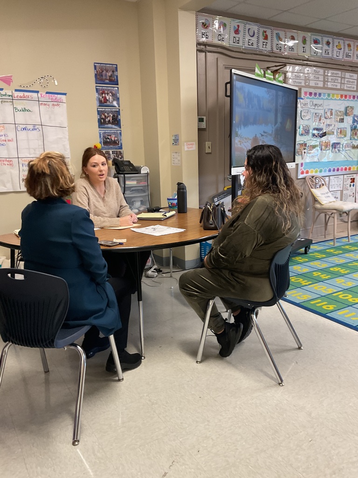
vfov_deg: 61.7
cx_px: 179
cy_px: 239
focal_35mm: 29
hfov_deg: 48.2
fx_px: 400
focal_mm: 3
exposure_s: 1/60
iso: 100
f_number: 1.8
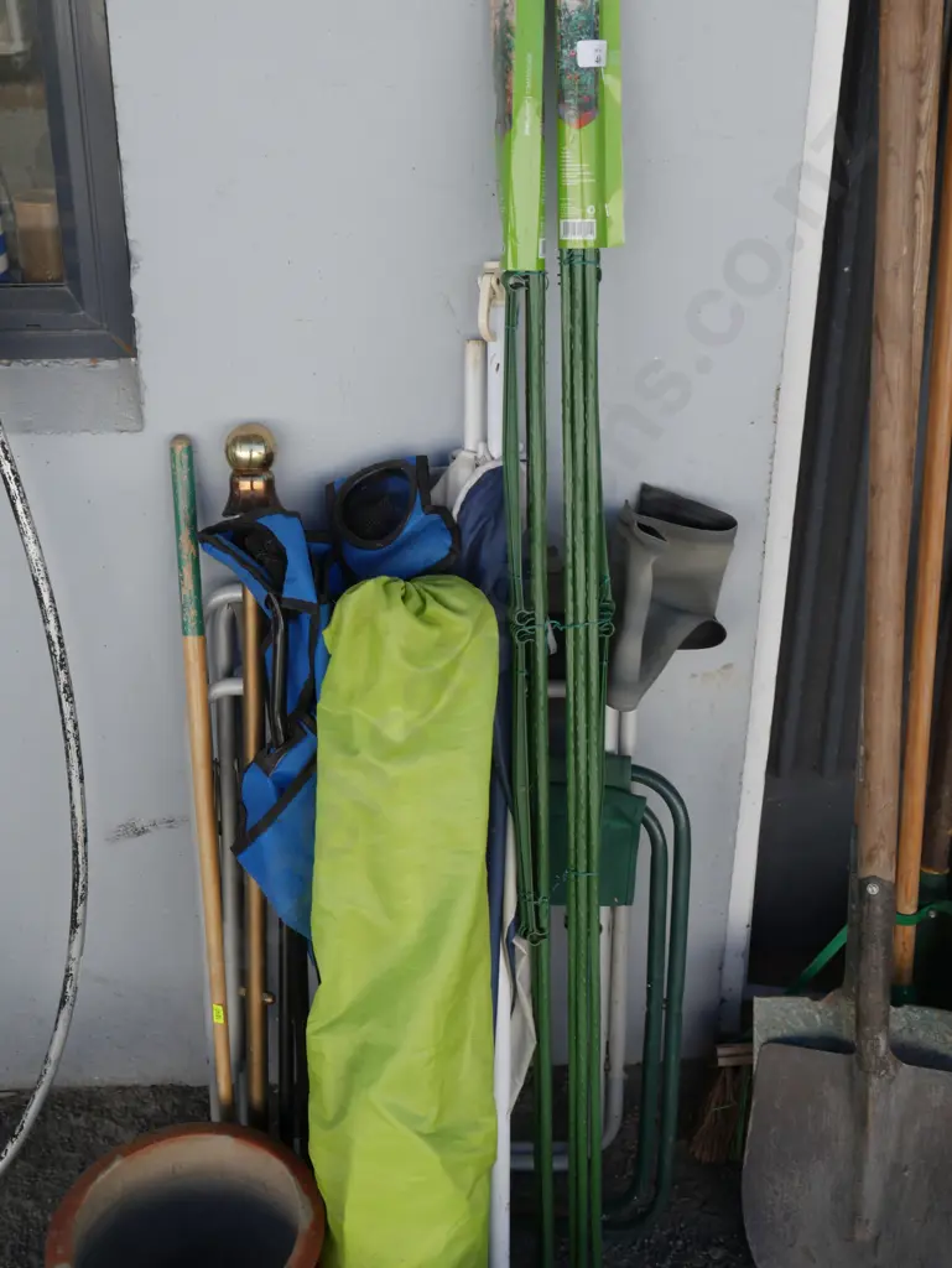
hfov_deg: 32.9
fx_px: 1612
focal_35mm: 44
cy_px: 634
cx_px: 476
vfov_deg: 42.9
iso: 200
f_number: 6.3
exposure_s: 1/200
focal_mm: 22
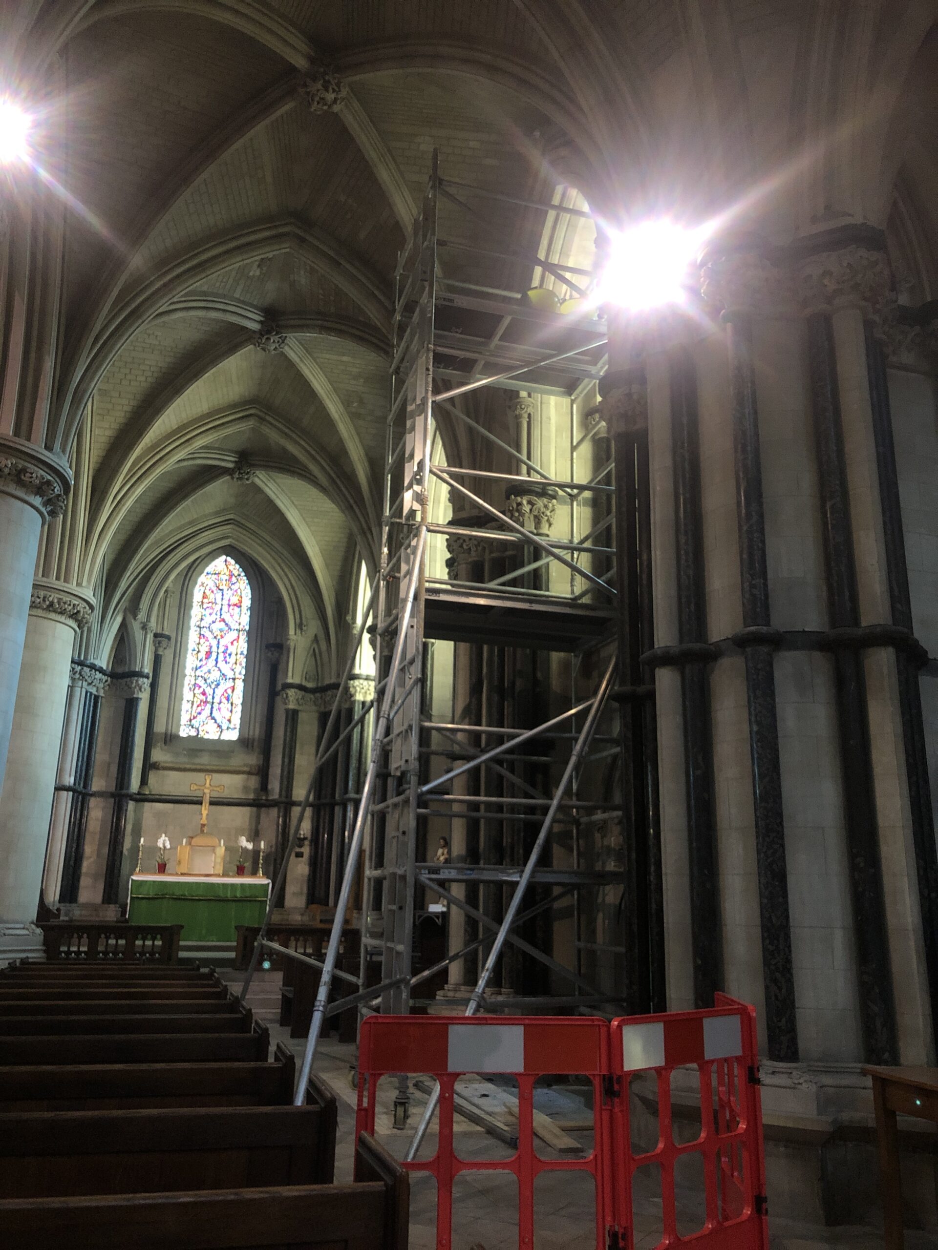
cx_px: 469
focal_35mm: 28
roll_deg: -2.0
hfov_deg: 49.7
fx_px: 1012
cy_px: 625
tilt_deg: +17.3
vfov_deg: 63.4
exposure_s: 1/13
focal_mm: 4
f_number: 1.8
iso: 100
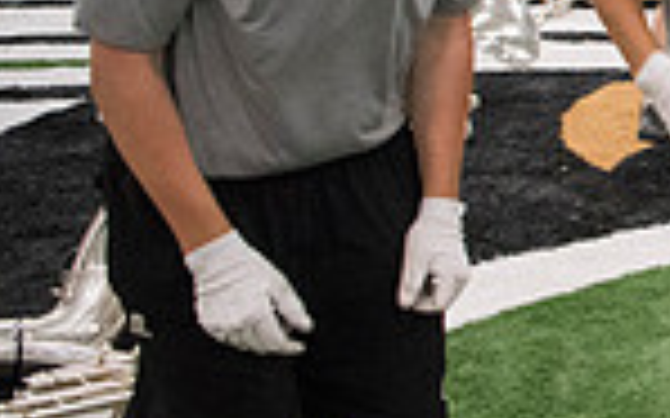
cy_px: -47
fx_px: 1734
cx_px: 1300
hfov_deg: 16.9
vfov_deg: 13.5
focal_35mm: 95
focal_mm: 24
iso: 3200
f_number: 3.2
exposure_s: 1/320
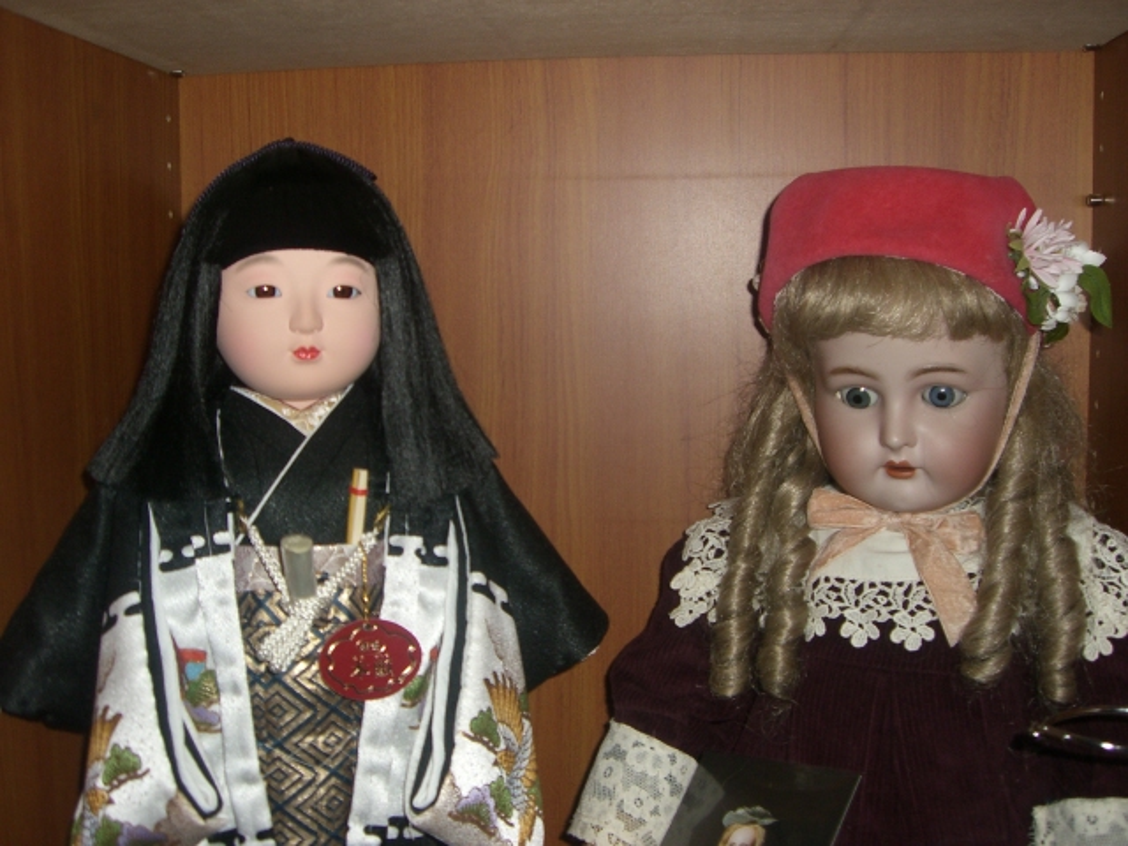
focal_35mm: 38
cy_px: 423
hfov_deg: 49.0
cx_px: 564
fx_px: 1238
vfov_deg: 37.7
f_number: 2.7
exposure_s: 1/60
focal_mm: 6.2
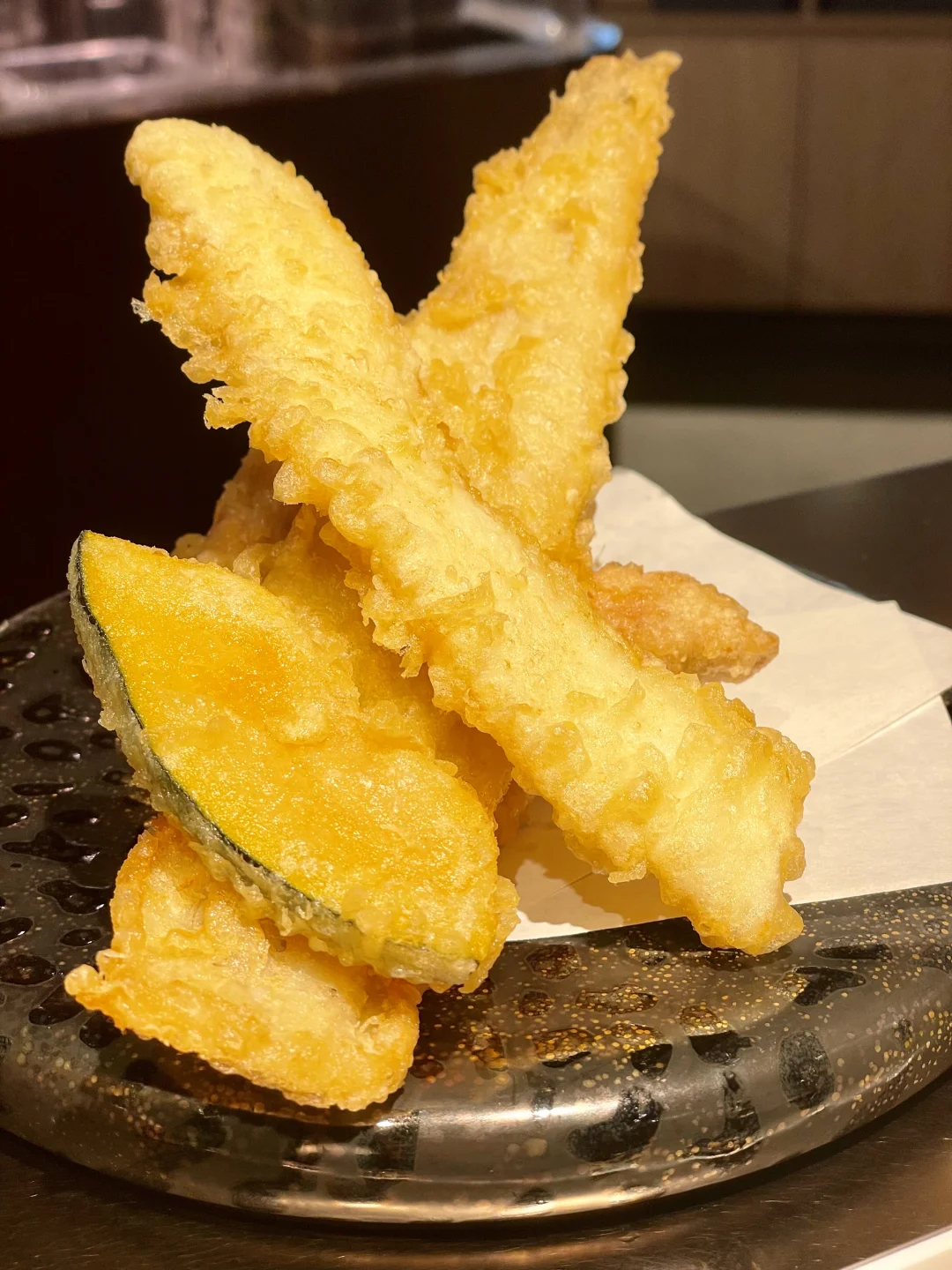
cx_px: 476
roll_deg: +2.3
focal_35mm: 52
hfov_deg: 28.0
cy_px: 635
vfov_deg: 36.8
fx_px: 1907
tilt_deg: -25.0
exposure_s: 1/100
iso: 32
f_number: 2
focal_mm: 6
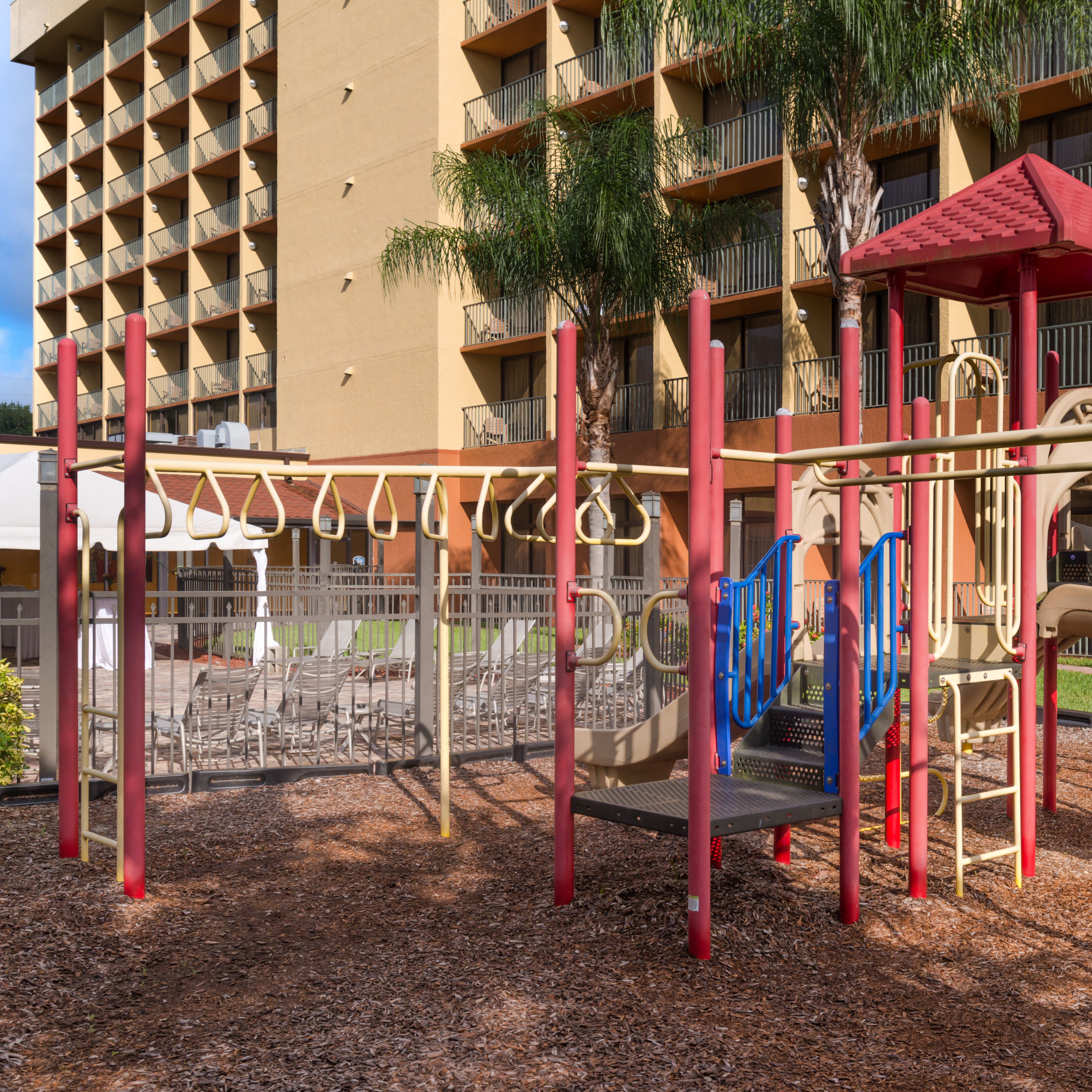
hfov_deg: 44.2
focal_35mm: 37
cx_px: 745
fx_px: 1321
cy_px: 587
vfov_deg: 44.9
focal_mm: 24
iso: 100
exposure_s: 1/500
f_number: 8
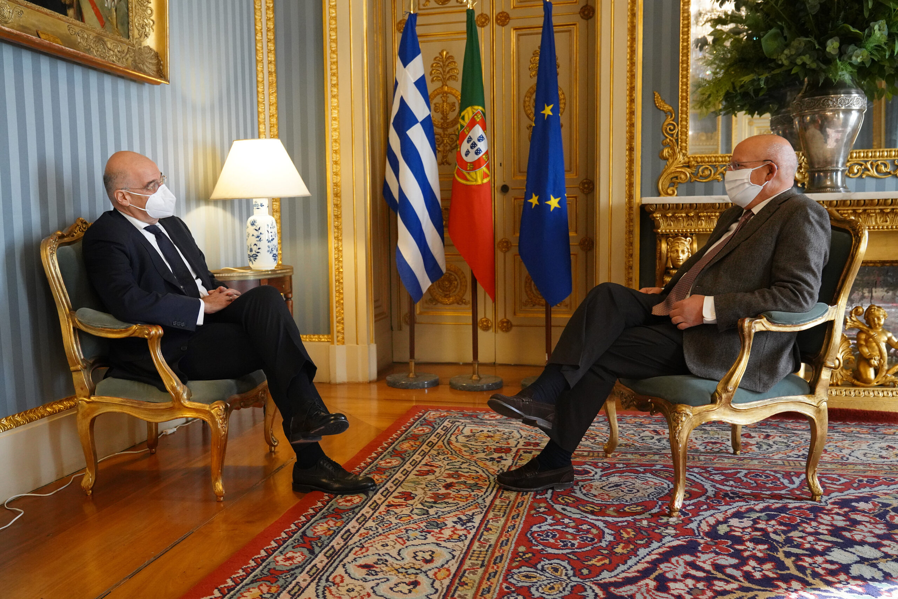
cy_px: 300
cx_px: 449
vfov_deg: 43.6
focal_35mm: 30
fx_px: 748
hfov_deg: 61.9
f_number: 4.5
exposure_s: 1/200
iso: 4000
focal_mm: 30
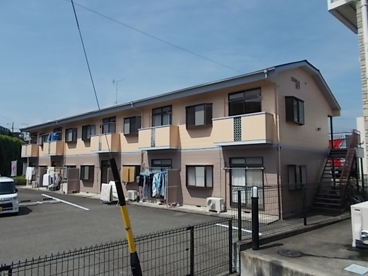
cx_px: 184
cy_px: 138
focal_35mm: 26
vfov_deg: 53.1
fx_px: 276
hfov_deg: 67.3
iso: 80
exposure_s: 1/200
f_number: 8
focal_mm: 4.6
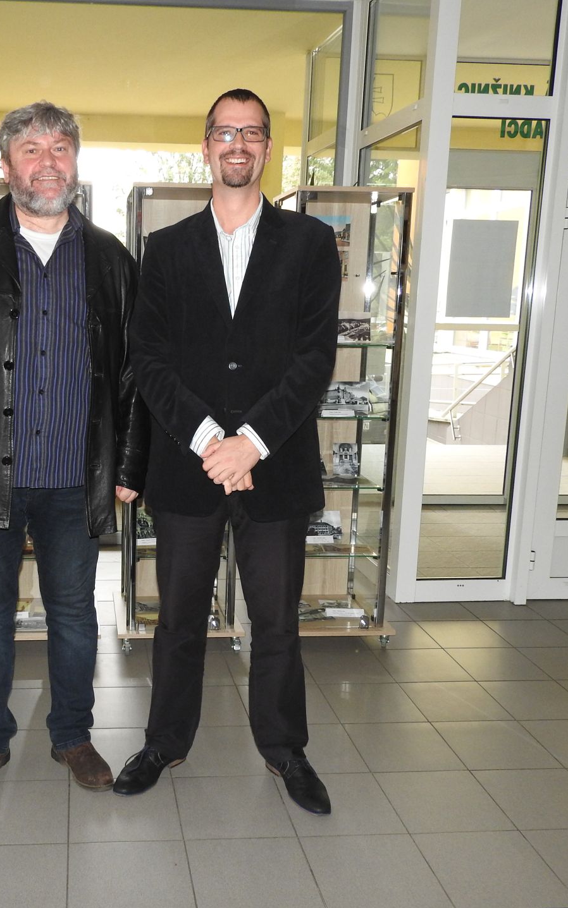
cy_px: 454
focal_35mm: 34
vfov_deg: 56.7
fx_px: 842
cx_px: 137
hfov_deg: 36.3
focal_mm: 4.3
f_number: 3.3
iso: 200
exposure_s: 1/30
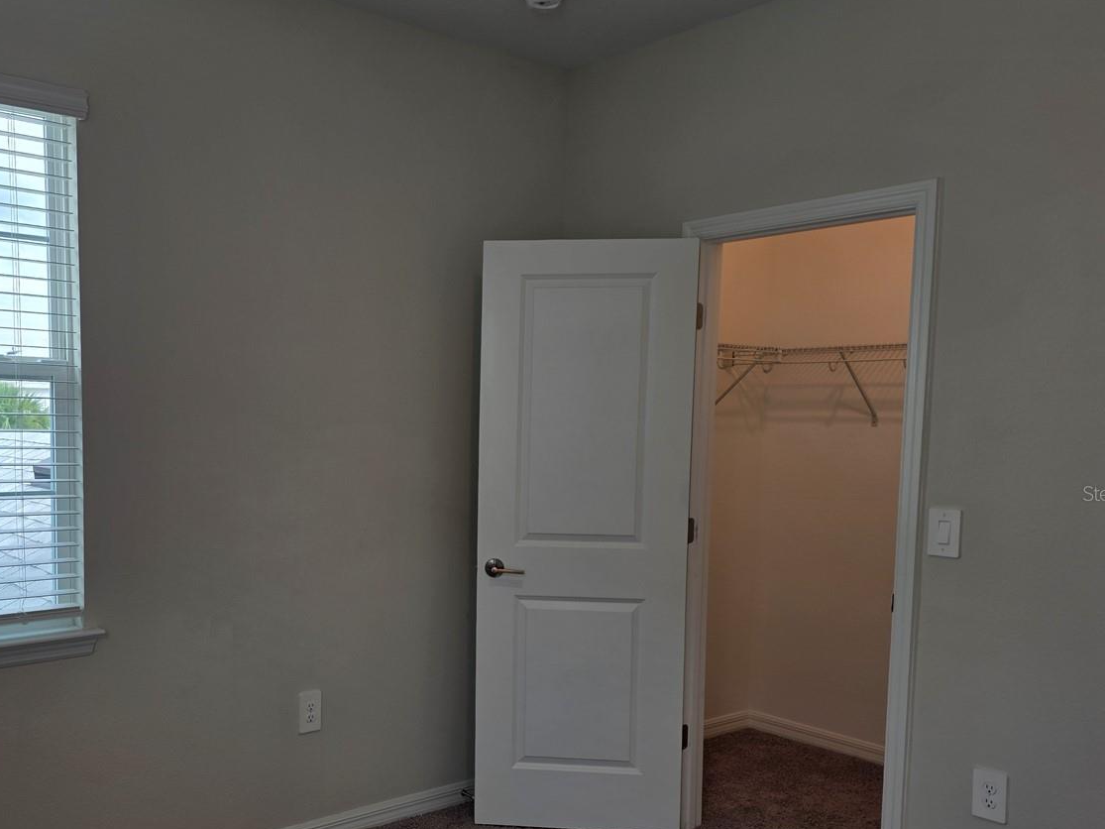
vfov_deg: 42.8
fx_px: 1053
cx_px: 384
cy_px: 493
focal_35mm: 33
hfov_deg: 54.4
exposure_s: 1/120
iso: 16
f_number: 1.7
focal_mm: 6.3
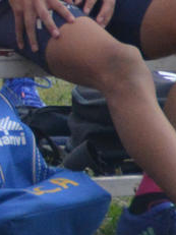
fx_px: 17330
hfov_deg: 0.6
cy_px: 3
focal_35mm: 2554
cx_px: -432
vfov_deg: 0.8
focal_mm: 200
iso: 1600
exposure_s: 1/500
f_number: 6.3
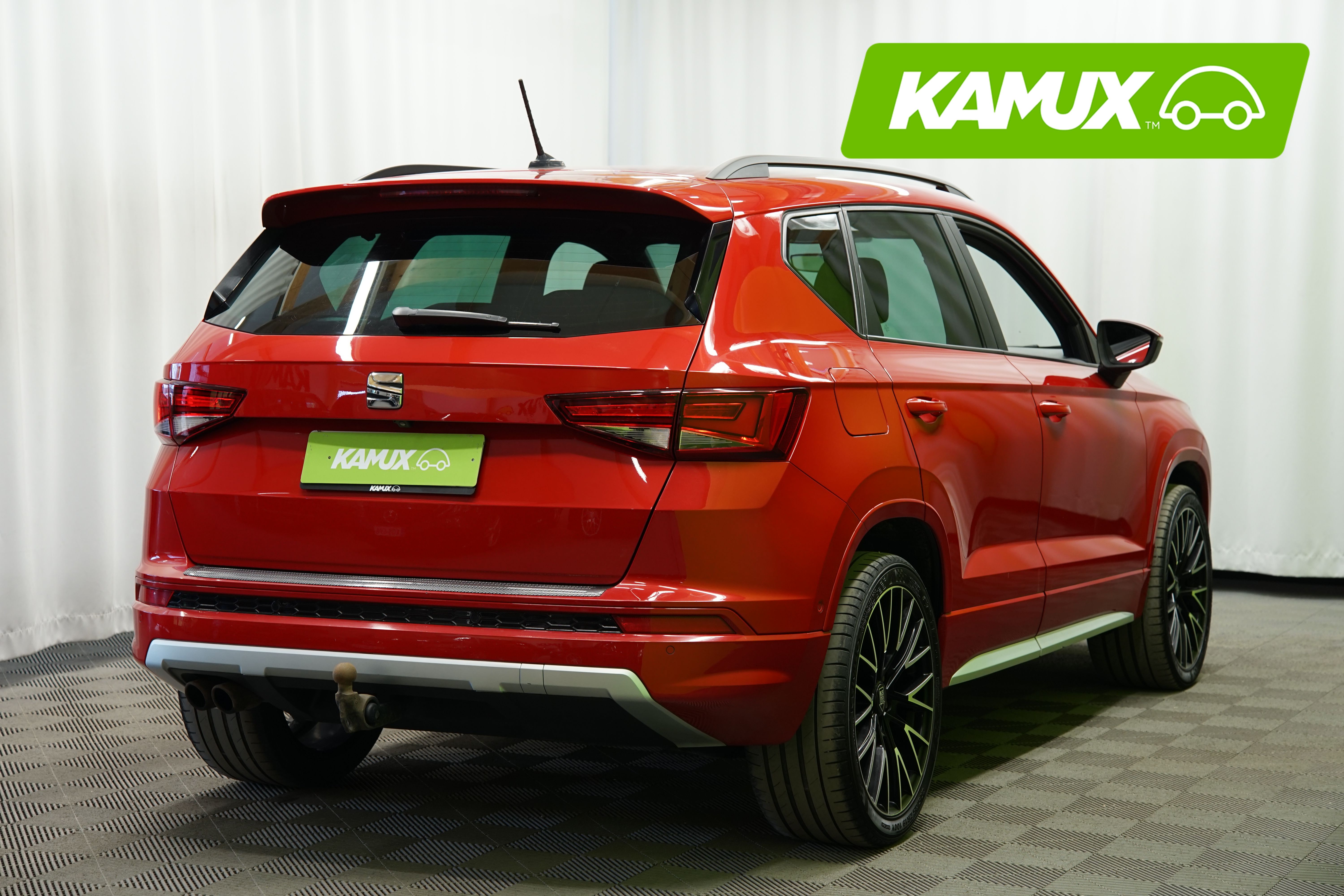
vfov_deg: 20.3
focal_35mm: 67
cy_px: 448
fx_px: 2501
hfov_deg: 30.1
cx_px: 672
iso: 500
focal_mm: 67
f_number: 5.6
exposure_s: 1/15
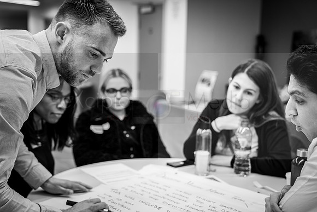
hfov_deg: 40.0
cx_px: 157
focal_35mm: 49
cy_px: 105
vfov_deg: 27.3
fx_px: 435
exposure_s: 1/60
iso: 500
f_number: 2.8
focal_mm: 49
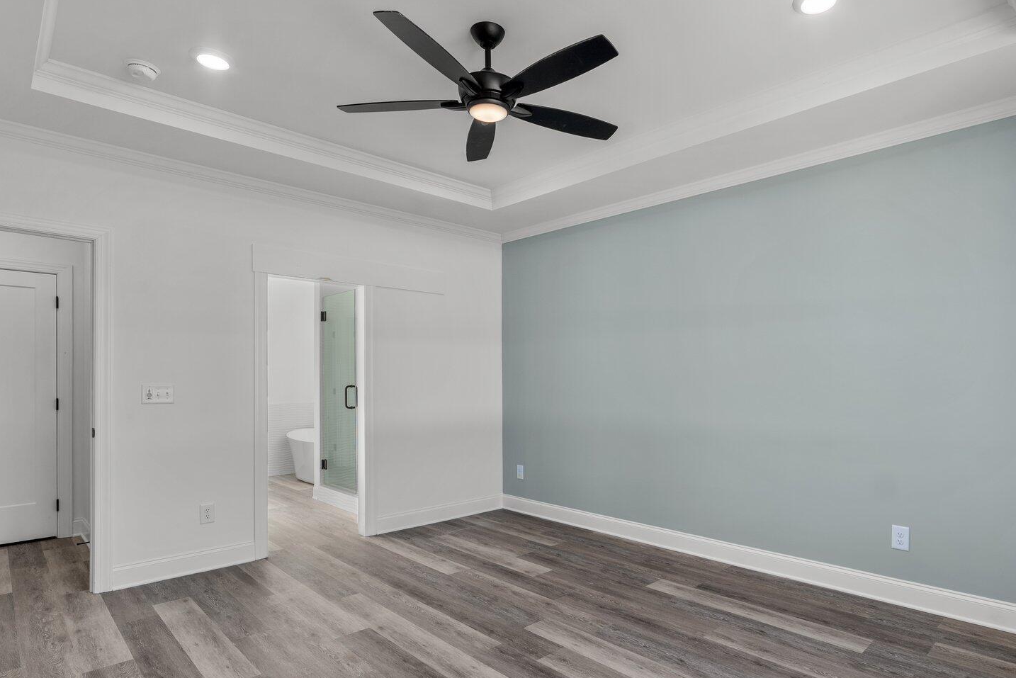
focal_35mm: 20
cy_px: 395
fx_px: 565
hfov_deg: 83.5
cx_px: 574
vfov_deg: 61.6
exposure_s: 1/8
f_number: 8
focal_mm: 14
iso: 100
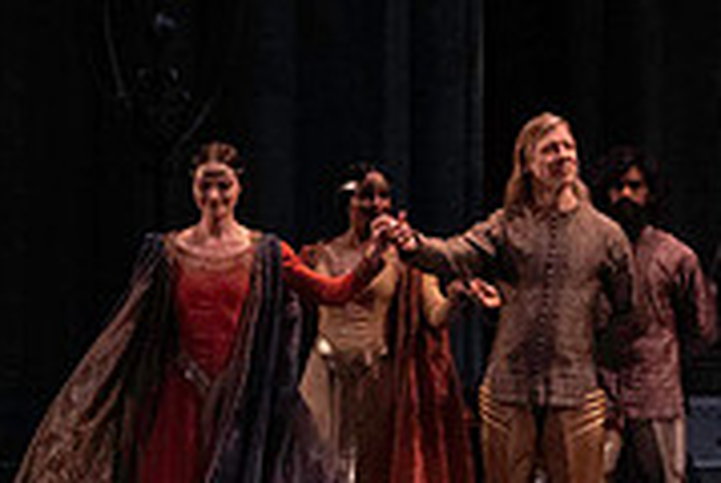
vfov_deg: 3.3
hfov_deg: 4.9
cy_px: 70
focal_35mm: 417
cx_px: 1164
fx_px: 8365
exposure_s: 1/400
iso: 12800
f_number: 7.1
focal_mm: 129
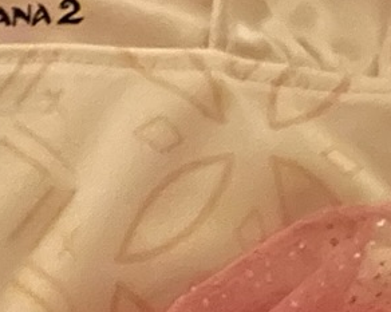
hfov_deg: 8.9
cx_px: -807
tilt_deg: -66.2
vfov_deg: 8.6
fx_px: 2012
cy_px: 525
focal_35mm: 174
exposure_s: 1/8
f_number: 1.6
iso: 1250
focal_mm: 4.2
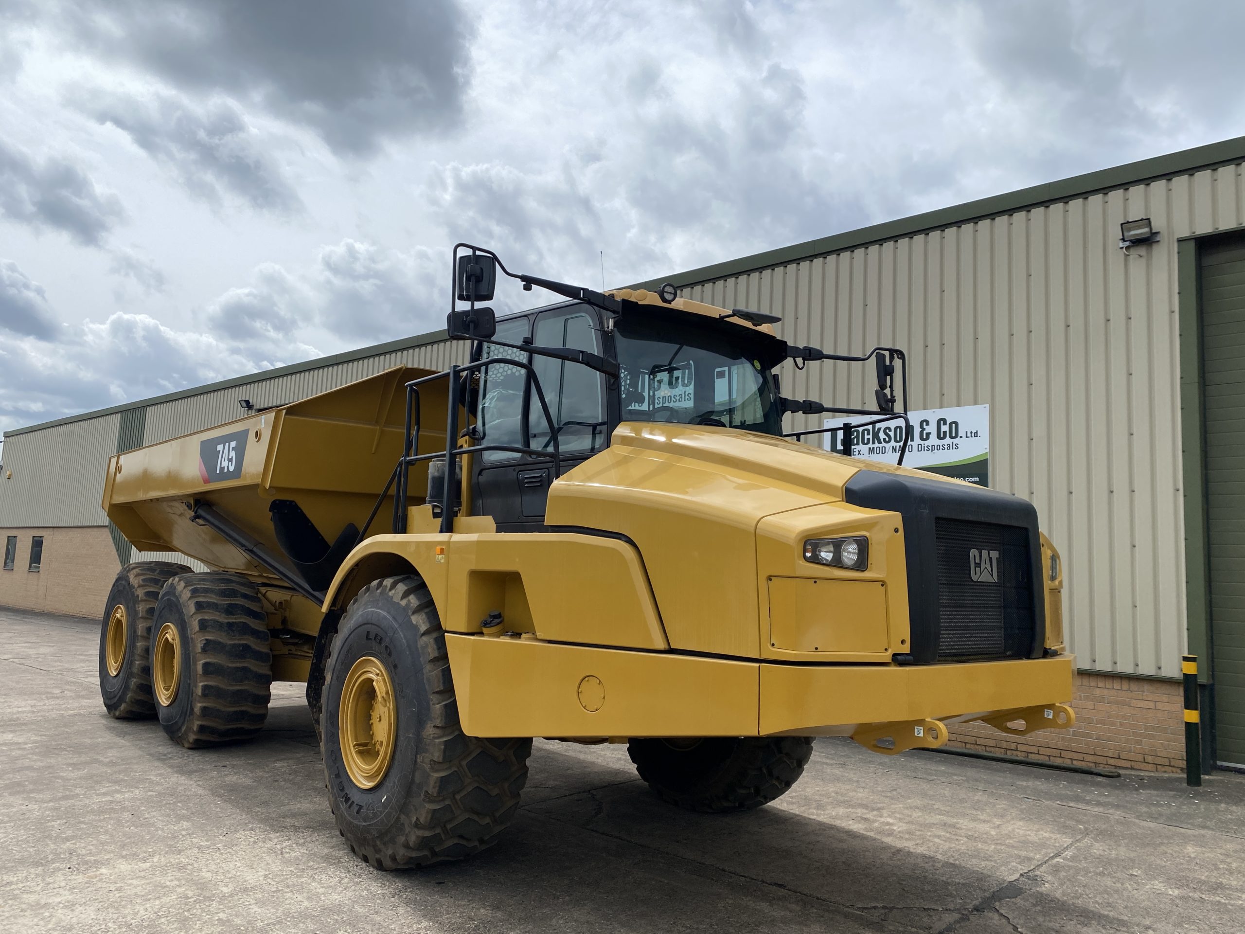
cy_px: 467
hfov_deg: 67.3
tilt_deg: +7.3
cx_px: 622
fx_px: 935
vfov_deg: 53.1
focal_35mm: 26
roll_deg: -3.1
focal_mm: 4.25
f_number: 1.8
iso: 32
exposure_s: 1/5495
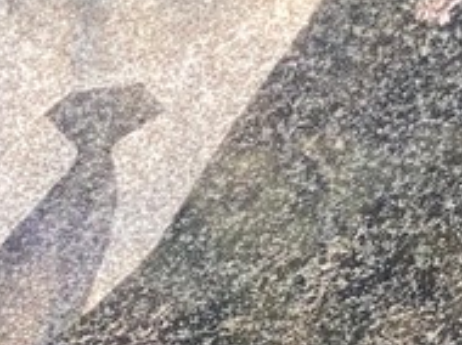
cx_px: 92
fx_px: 2919
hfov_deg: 9.0
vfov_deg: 6.7
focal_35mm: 219
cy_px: 522
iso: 125
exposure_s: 1/121
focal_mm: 6
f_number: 2
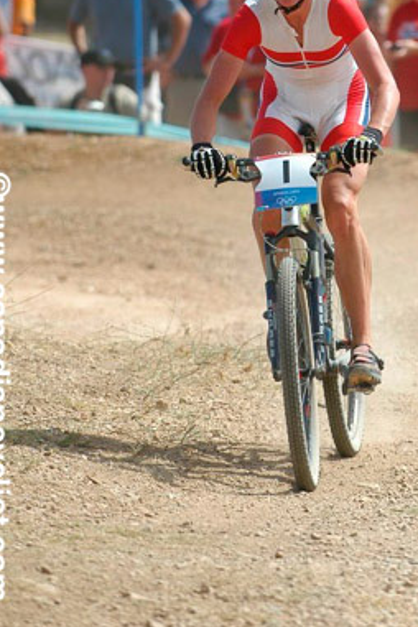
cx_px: 289
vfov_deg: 4.4
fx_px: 8220
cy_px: 155
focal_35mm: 472
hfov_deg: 2.9
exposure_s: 1/1600
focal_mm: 200
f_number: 3.5
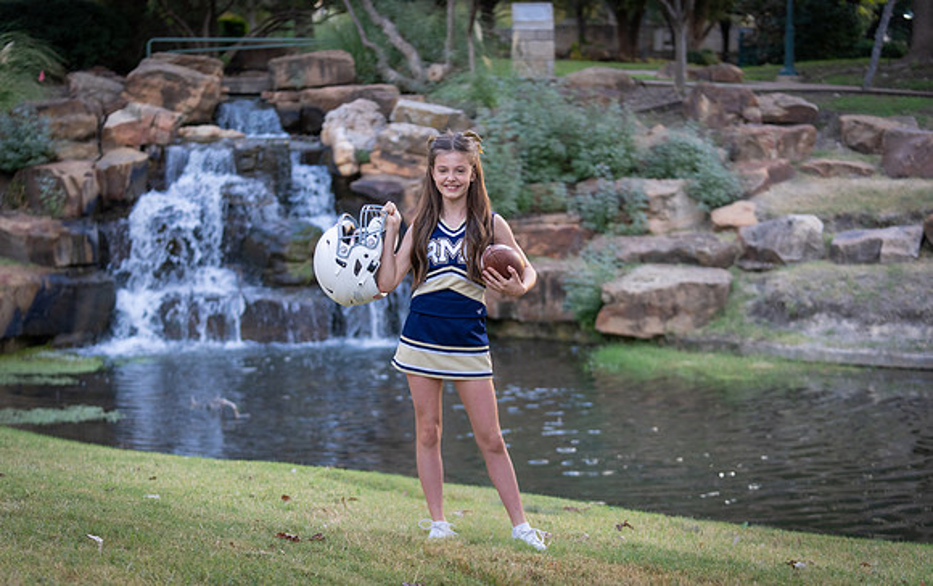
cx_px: 447
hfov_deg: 27.7
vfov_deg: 17.6
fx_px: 1890
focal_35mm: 74
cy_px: 324
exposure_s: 1/320
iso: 800
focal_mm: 70
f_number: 2.8
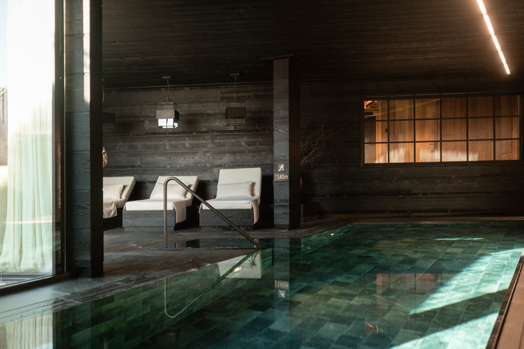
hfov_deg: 54.5
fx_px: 509
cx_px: 262
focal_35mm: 35
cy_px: 174
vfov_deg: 37.8
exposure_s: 1/1000
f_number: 1.4
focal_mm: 35
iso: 640
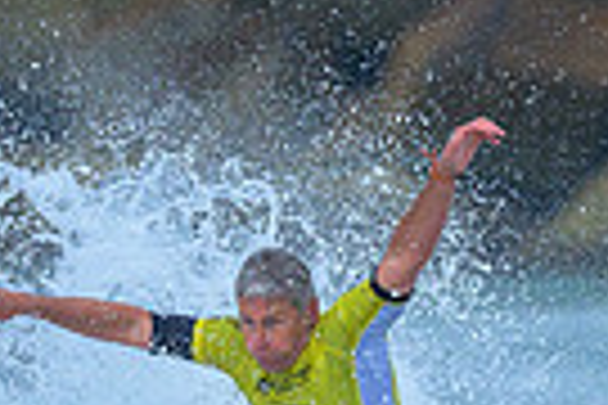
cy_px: 641
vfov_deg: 0.3
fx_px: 79777
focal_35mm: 4724
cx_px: 294
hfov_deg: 0.4
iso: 500
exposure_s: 1/2000
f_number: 6.3
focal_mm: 800
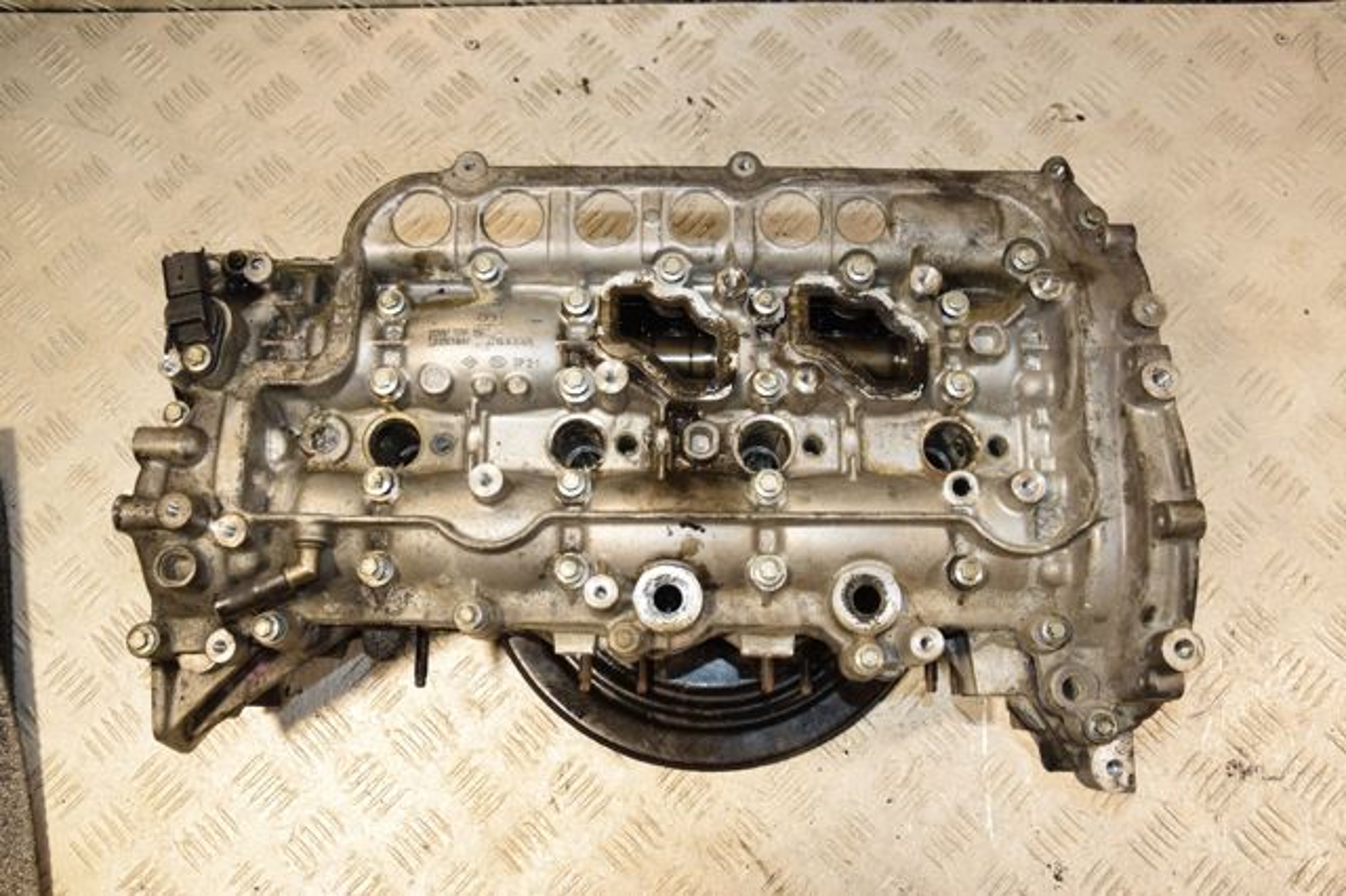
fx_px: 1177
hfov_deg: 59.5
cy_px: 448
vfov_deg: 41.7
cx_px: 673
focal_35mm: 32
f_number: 7.1
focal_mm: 21
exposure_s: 1/200
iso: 800
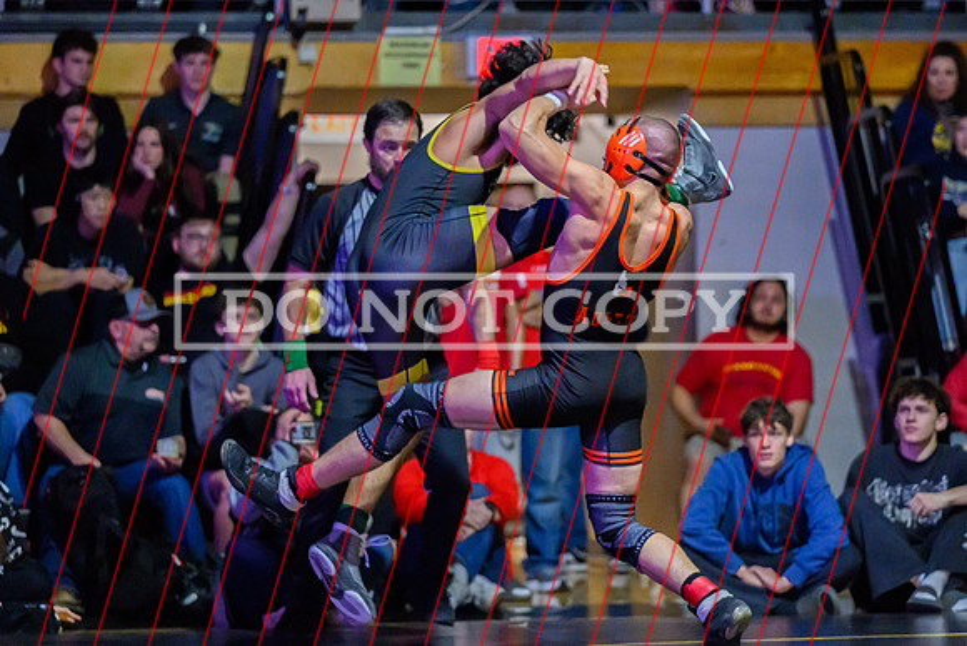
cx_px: 573
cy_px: 282
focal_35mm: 157
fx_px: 4229
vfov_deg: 8.7
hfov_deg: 13.0
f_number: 2.8
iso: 16000
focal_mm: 130
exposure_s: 1/500
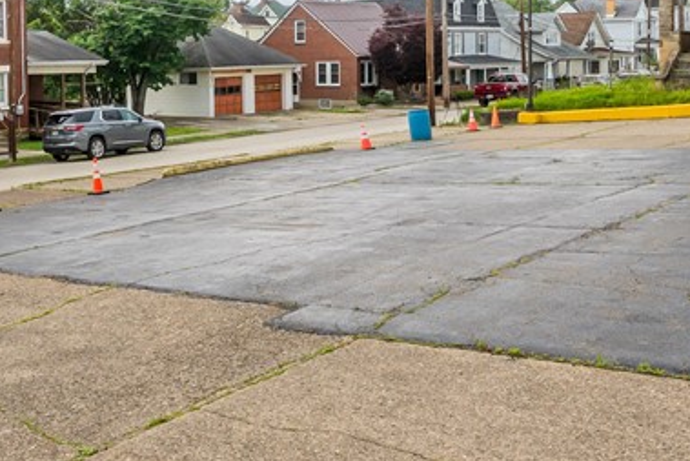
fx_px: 824
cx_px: 82
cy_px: 80
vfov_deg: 30.3
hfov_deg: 42.1
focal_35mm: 43
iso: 100
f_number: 7.1
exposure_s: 1/320
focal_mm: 10
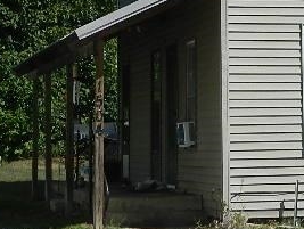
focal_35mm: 180
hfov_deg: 10.7
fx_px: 1583
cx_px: 385
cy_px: 27
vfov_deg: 8.2
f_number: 10.2
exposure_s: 1/160
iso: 80
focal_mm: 8.4
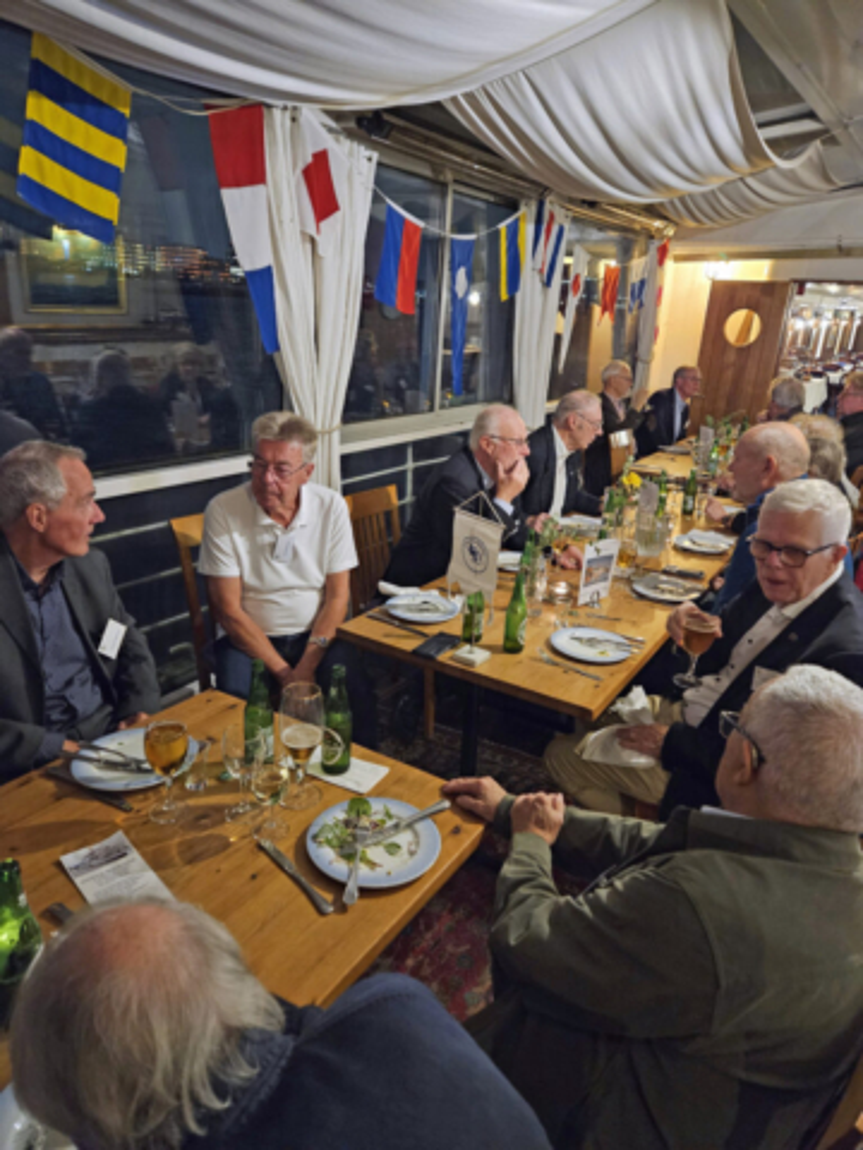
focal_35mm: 23
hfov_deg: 58.9
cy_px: 575
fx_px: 765
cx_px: 432
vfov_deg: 73.9
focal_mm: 5.4
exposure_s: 1/25
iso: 800
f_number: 1.8
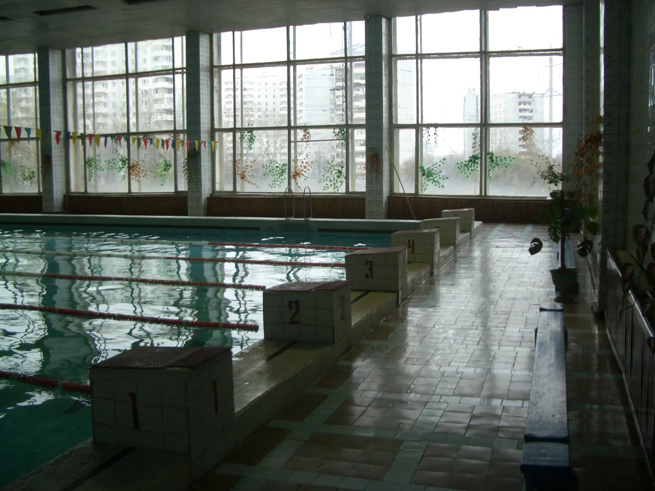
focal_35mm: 36
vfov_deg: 39.7
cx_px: 323
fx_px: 681
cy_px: 242
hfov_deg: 51.4
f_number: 2.6
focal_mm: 5.8
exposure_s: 1/100
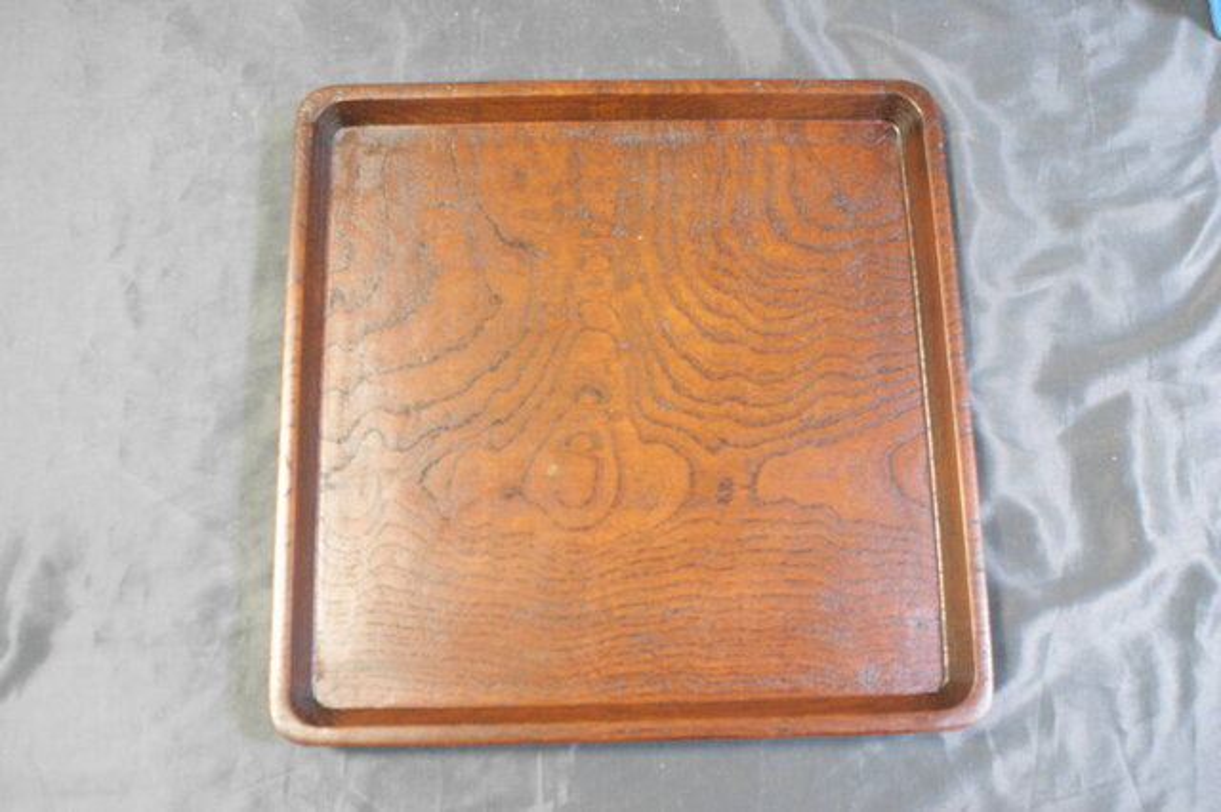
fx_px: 1220
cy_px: 406
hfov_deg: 53.2
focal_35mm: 36
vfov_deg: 36.8
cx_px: 610
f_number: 4.5
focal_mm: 24
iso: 1600
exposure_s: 1/15
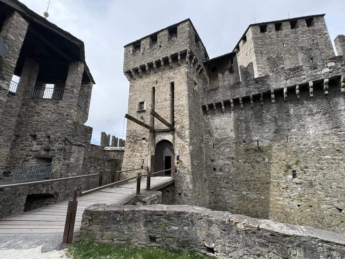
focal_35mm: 14
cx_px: 172
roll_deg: +2.2
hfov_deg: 102.1
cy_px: 130
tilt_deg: +16.4
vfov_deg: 85.7
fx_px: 140
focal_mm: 2.22
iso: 64
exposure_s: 1/932
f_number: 2.2
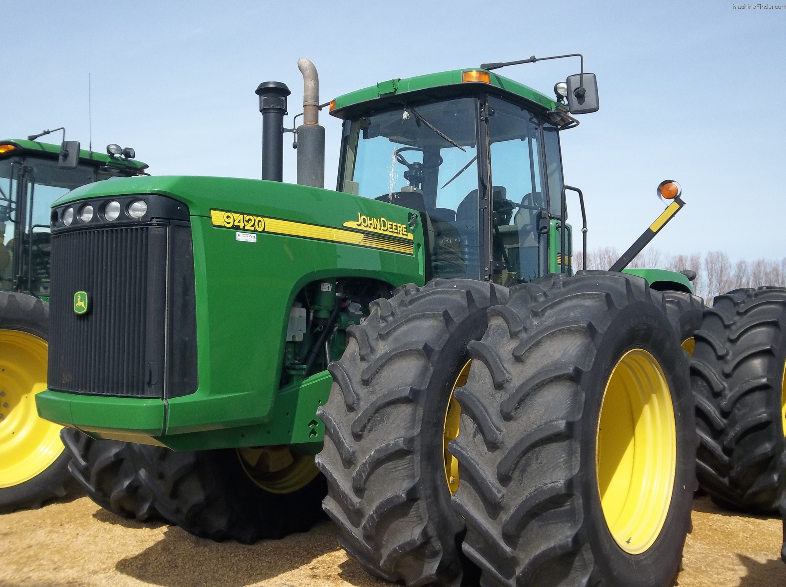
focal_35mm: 37
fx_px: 839
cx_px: 393
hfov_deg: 50.2
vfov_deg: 38.6
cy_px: 294
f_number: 10.1
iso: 80
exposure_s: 1/100
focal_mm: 6.6
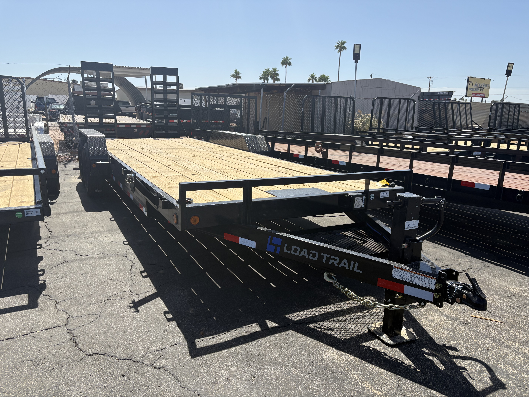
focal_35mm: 26
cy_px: 198
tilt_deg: -11.0
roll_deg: -0.4
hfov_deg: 67.3
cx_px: 264
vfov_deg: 53.1
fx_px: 397
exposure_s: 1/3448
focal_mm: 5.96
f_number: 1.6
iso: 50
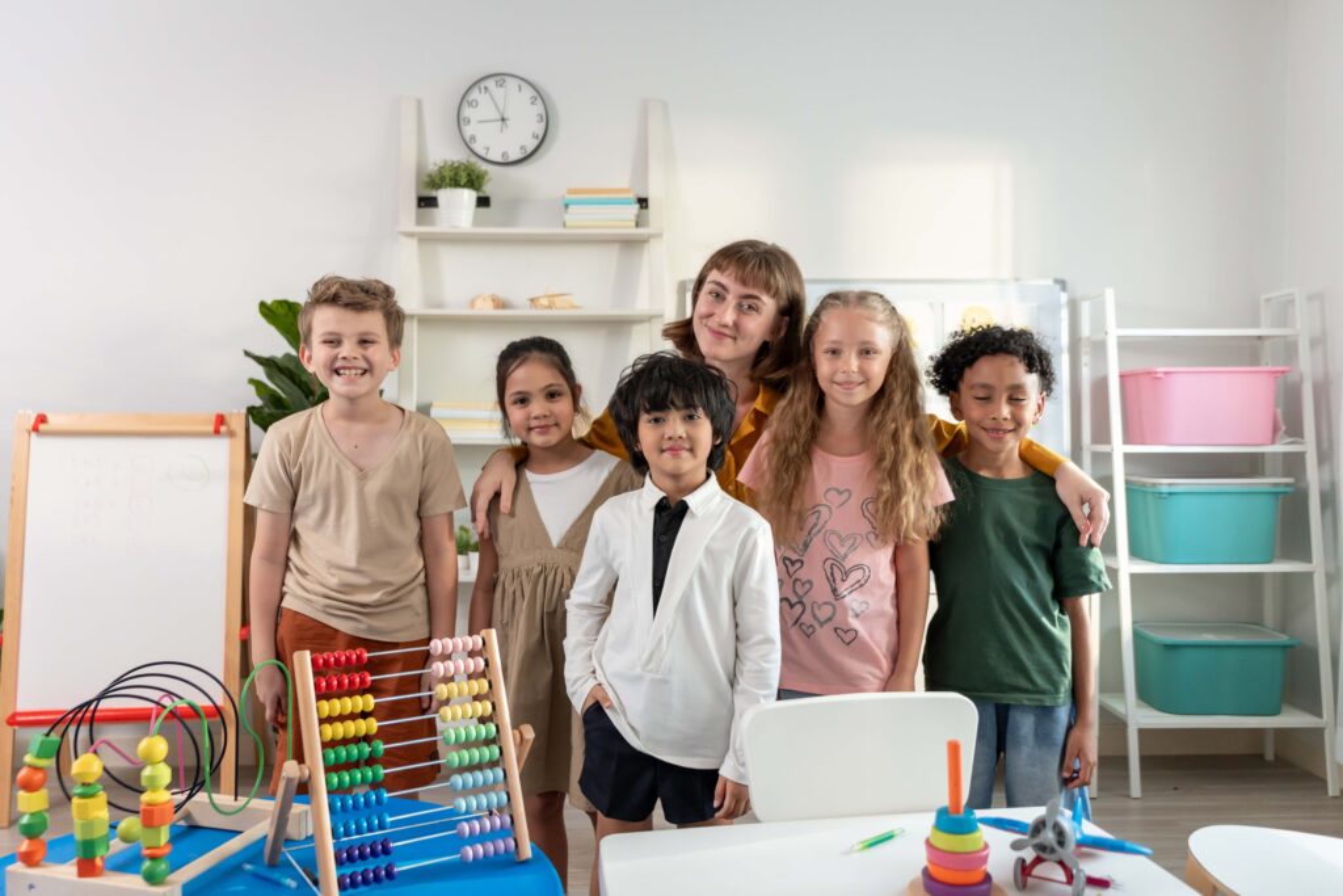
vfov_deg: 45.0
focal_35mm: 29
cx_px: 672
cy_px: 448
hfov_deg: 63.7
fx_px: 1082
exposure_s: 1/400
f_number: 2.8
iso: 1000
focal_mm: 29
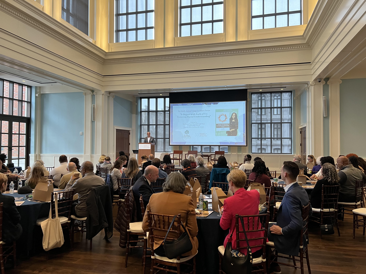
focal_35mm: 26
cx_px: 183
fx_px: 275
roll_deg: +0.4
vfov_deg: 53.1
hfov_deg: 67.3
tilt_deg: +1.7
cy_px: 137
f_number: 1.5
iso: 250
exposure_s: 1/60
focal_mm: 5.7
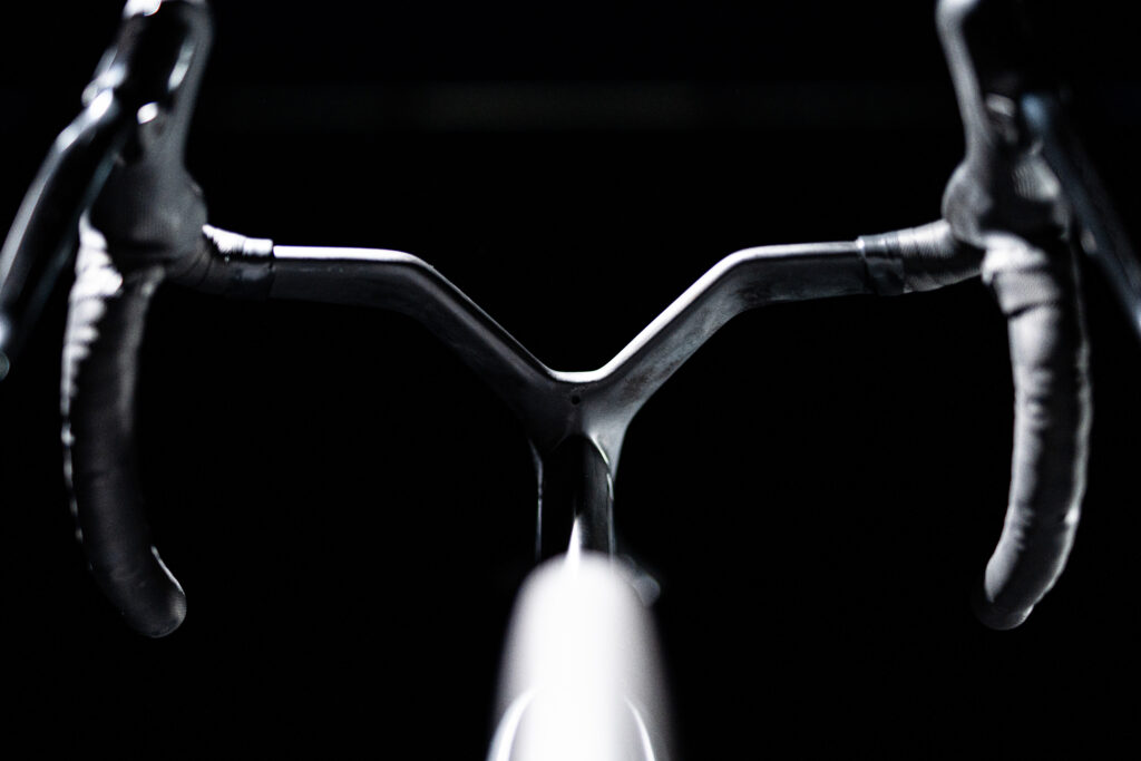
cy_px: 380
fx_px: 1585
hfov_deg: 39.6
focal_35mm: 50
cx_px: 570
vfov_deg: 27.0
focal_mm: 50
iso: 800
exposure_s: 1/200
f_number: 1.4
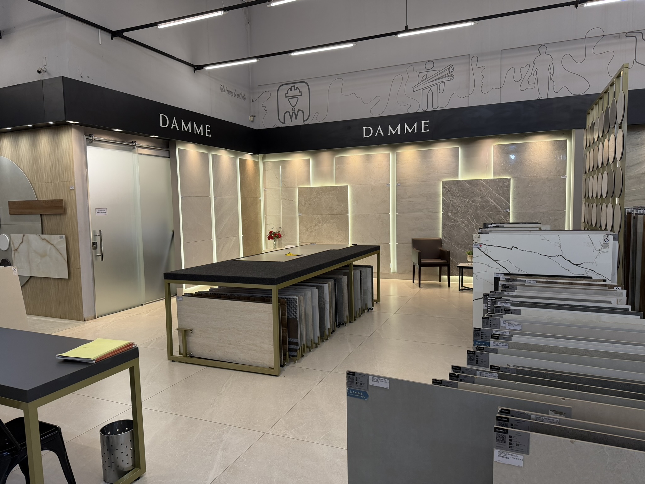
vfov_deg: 56.8
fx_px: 447
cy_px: 242
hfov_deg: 71.6
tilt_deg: -4.6
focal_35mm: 24
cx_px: 322
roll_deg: +1.7
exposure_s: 1/120
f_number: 1.78
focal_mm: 6.76
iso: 160
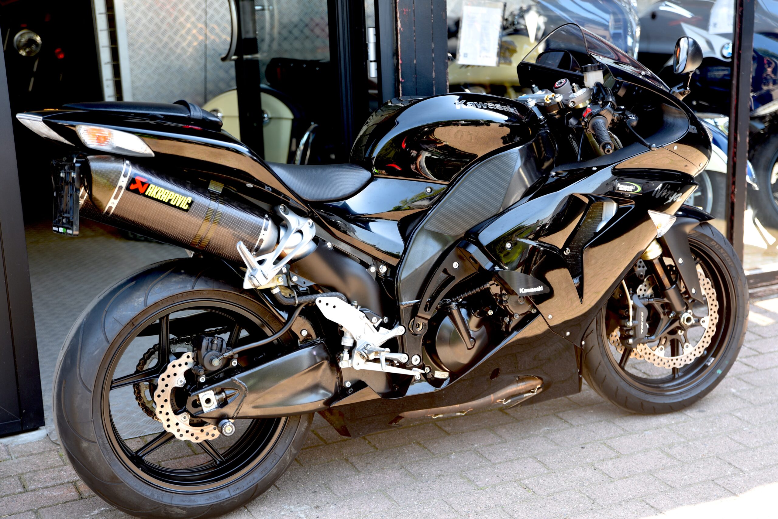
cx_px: 389
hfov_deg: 33.4
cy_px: 260
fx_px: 1297
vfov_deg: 22.6
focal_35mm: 60
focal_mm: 60
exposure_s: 1/60
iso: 100
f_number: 3.2
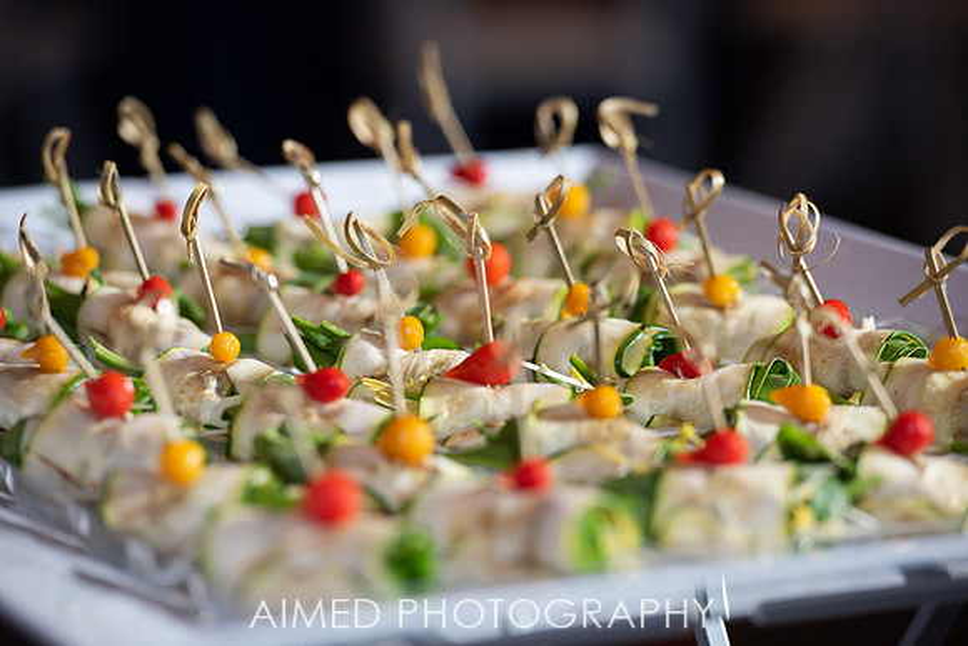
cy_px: 323
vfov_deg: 6.9
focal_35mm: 200
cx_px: 484
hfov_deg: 10.3
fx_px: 5379
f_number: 4.5
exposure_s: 1/200
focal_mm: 200
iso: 500
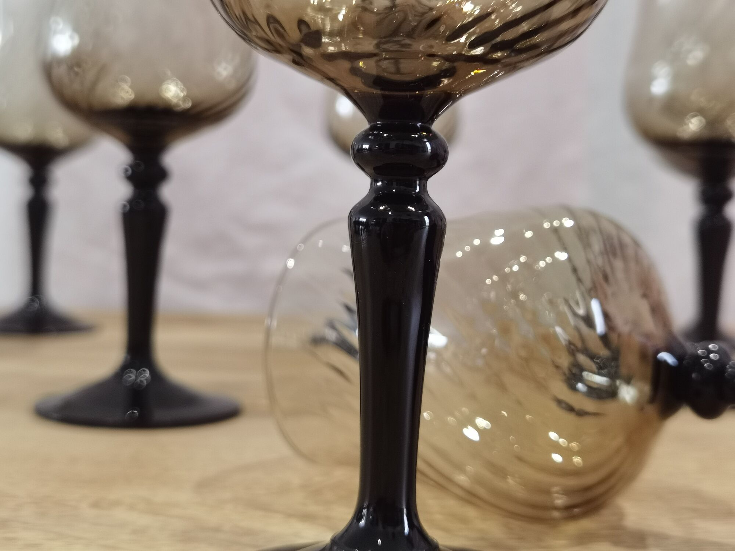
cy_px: 276
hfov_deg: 40.4
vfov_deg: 30.9
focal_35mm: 47
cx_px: 368
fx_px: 998
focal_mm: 6.71
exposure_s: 1/50
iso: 160
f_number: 1.9
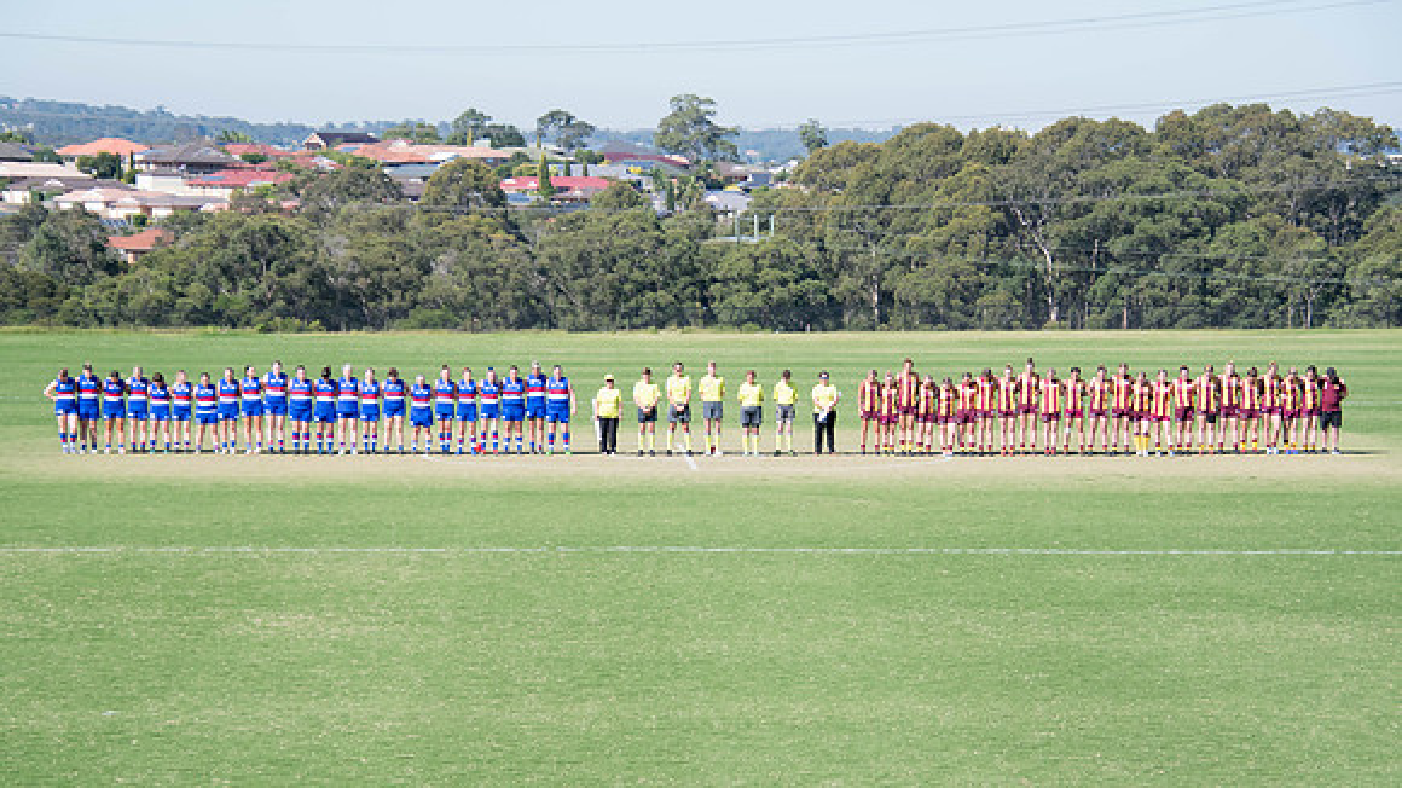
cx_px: 691
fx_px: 4467
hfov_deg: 17.8
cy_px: 467
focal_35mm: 120
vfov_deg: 10.1
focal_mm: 75
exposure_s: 1/2500
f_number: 5
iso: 640
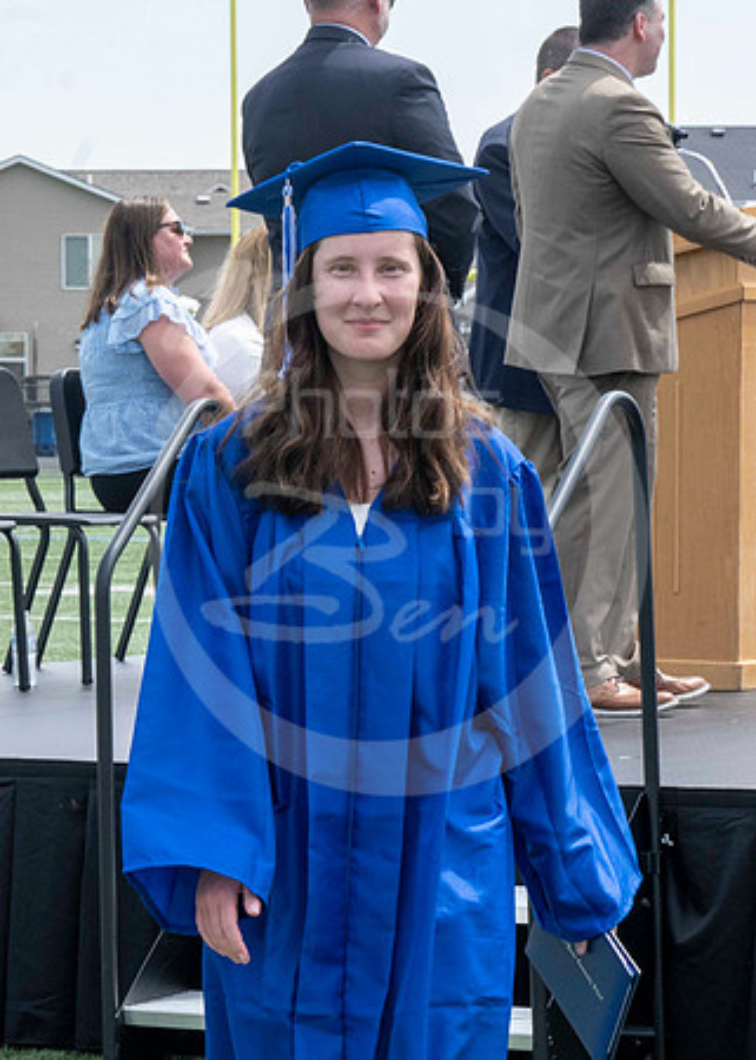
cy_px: 328
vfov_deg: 11.9
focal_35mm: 169
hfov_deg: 8.5
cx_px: 149
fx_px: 5097
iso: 200
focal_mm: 70
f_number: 13
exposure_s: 1/250
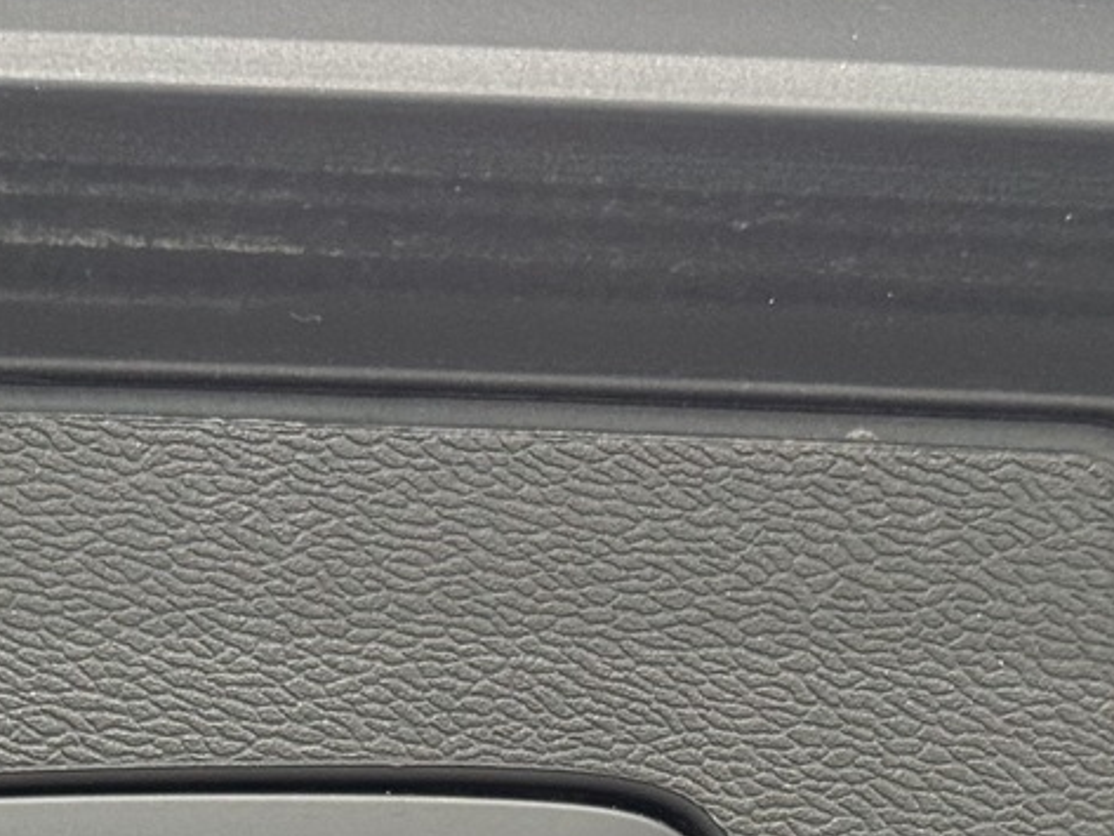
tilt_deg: +14.9
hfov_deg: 13.5
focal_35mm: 146
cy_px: 1208
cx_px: 231
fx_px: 4700
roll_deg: +2.3
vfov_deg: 9.9
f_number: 1.78
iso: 160
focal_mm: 6.76
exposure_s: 1/50
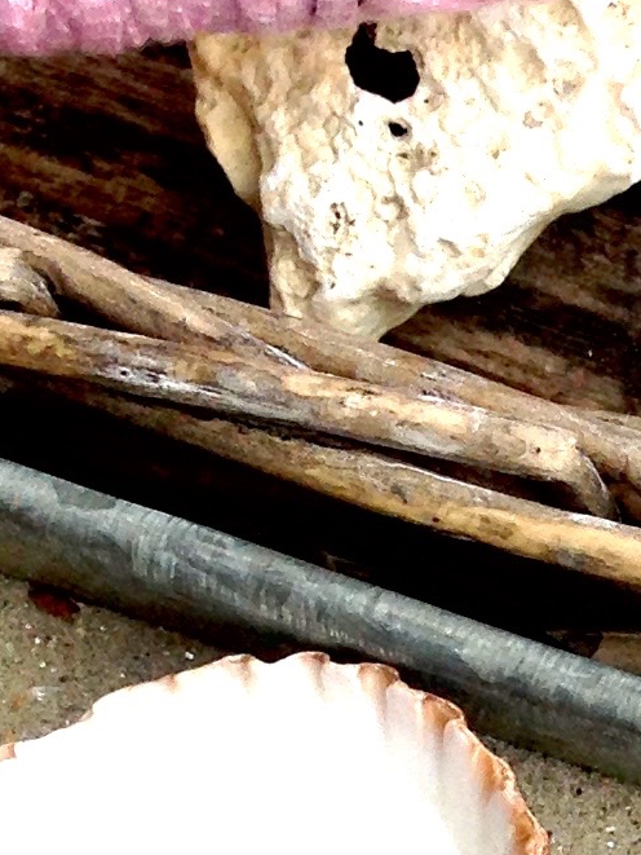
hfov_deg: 8.7
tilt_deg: -85.7
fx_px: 4023
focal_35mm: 163
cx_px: 1151
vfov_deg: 11.8
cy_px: 1081
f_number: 2.4
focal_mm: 4.12
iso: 50
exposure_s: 1/1748
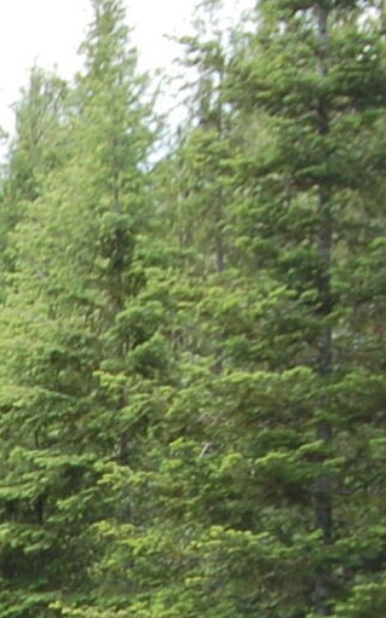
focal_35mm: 269
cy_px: 831
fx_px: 4532
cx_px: -394
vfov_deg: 7.7
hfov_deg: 4.8
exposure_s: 1/160
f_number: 6.3
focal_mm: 30
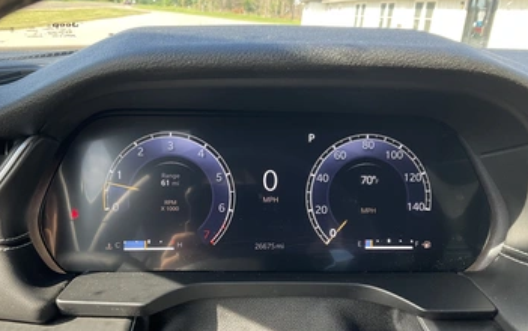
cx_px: 238
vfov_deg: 36.3
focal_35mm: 35
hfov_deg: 55.2
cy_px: 193
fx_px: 504
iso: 40
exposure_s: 1/122
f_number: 1.8
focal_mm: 3
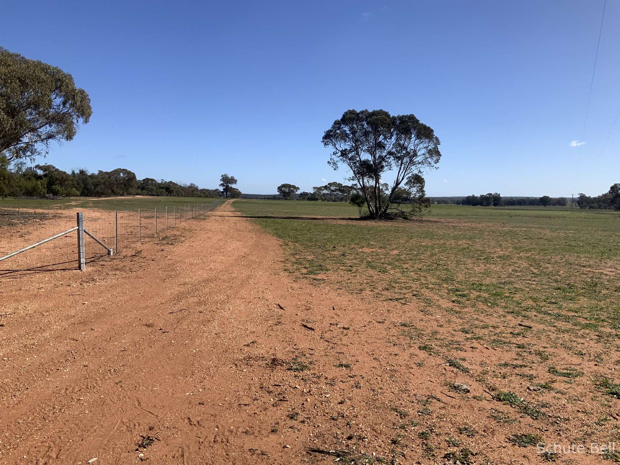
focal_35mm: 29
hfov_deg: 61.7
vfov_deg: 48.2
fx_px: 519
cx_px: 310
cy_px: 232
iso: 16
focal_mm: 3
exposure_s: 1/2320
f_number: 1.8
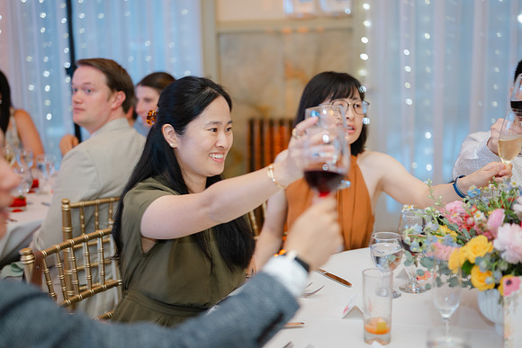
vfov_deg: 27.0
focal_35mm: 50
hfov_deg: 39.6
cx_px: 261
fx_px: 725
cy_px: 174
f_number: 1.8
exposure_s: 1/100
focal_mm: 50
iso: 320
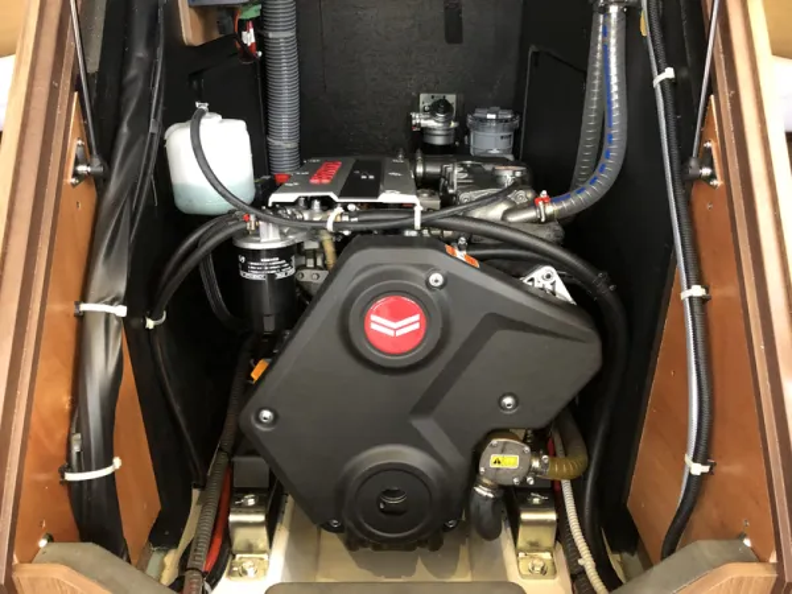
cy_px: 297
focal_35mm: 28
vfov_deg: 49.7
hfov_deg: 63.4
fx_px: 641
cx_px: 396
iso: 100
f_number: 1.8
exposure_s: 1/4
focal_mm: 4
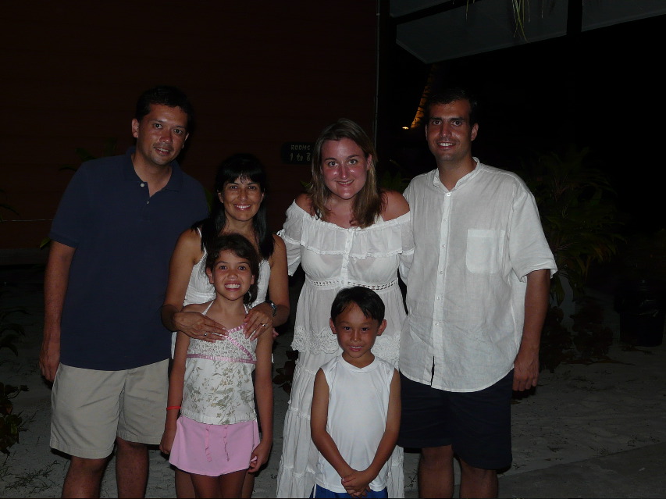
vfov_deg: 39.6
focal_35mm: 36
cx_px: 333
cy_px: 250
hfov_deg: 51.4
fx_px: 692
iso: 100
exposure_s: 1/30
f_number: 2.8
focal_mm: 4.6
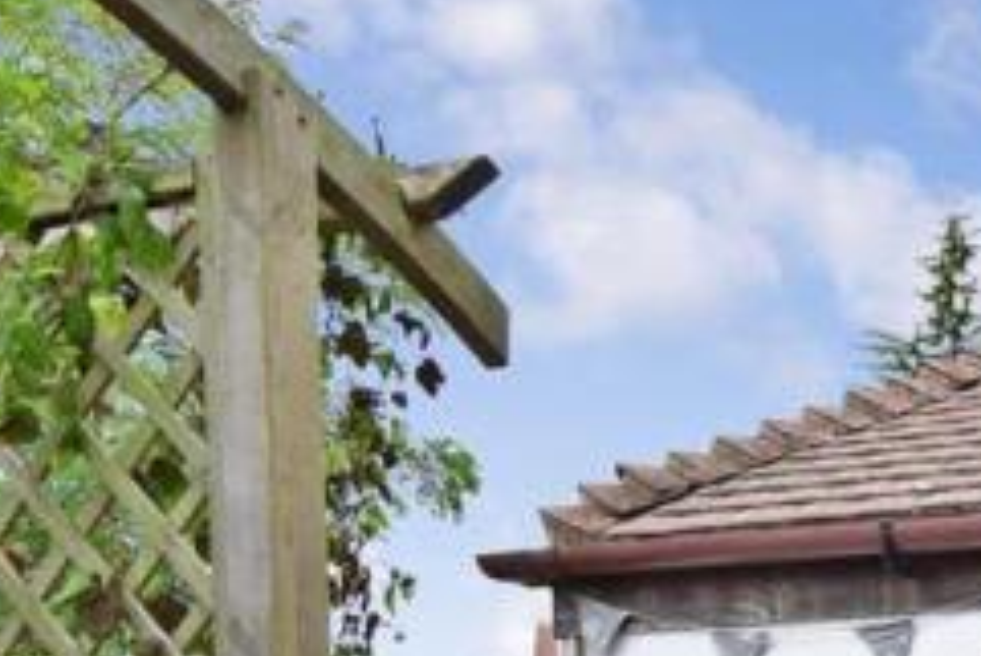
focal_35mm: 49
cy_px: 784
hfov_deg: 33.7
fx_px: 1336
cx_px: 1140
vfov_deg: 24.9
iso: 400
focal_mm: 12
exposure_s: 1/400
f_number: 8
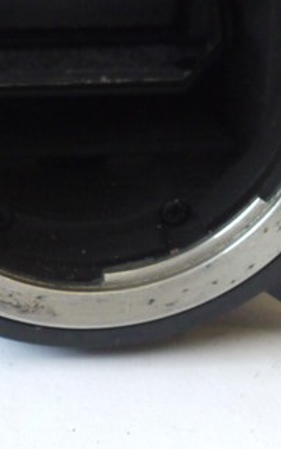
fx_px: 2227
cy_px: -99
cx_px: -35
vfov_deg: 11.3
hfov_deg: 7.2
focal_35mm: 182
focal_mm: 23
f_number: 7.1
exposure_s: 1/25
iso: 800
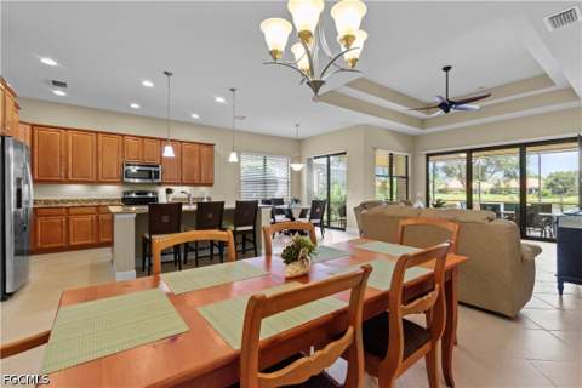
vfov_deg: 77.3
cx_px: 291
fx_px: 242
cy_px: 194
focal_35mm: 15
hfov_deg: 100.4
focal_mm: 10
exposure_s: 1/80
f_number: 4.5
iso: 800
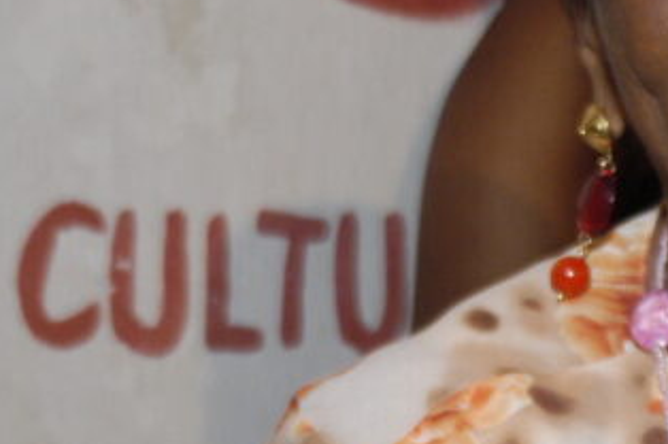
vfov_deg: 9.0
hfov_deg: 12.8
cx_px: 1034
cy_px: 349
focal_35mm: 152
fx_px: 2812
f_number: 4.5
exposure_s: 1/40
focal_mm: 31
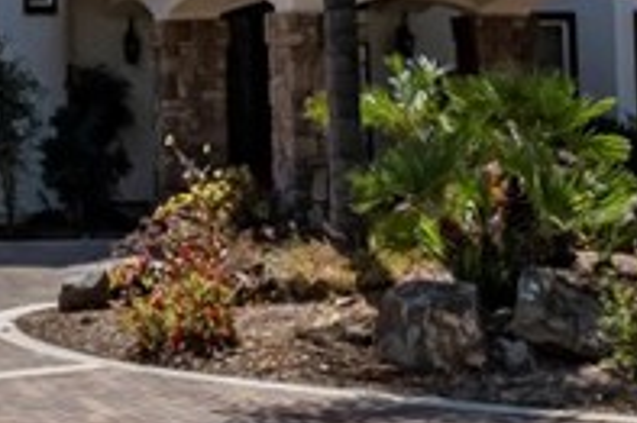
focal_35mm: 125
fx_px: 2210
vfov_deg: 10.7
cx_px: -217
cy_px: -98
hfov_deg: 15.5
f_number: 10
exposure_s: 1/640
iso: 200
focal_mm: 16
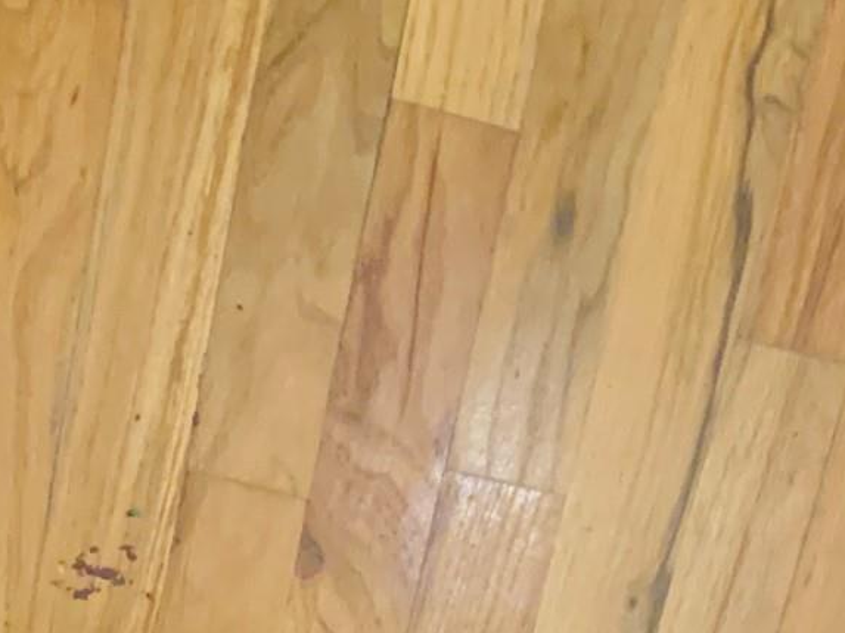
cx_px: 1105
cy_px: 282
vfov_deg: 15.9
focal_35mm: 93
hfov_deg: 19.4
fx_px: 2269
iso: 400
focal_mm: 4.25
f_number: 1.8
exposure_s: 1/40
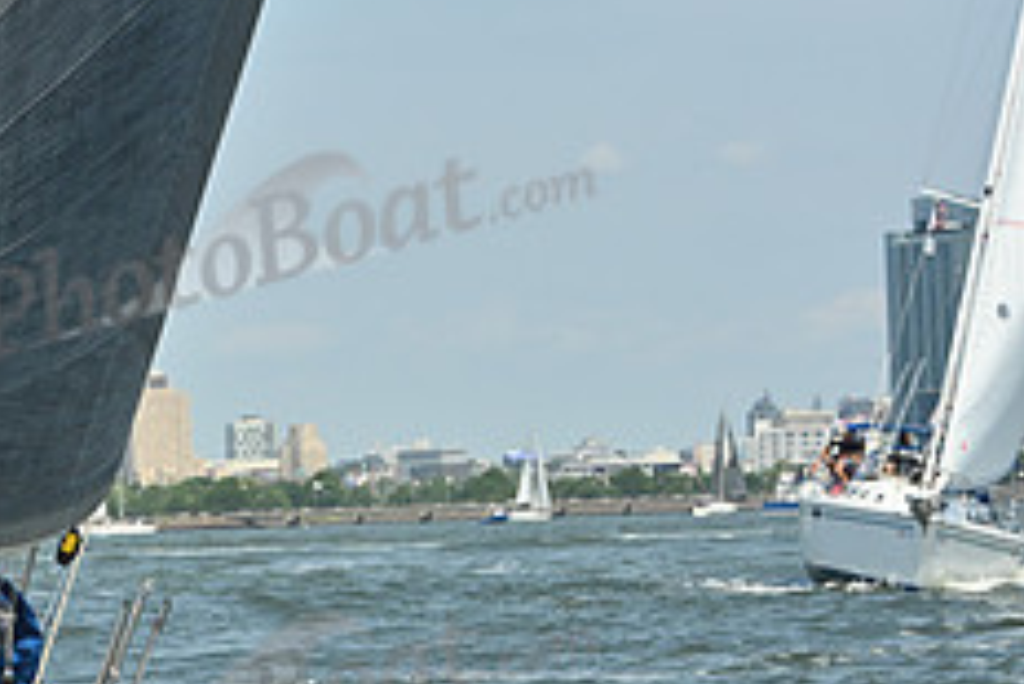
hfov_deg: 9.9
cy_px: 536
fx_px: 5835
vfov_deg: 6.7
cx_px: -252
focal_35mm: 205
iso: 320
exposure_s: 1/1250
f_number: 8
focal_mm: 82
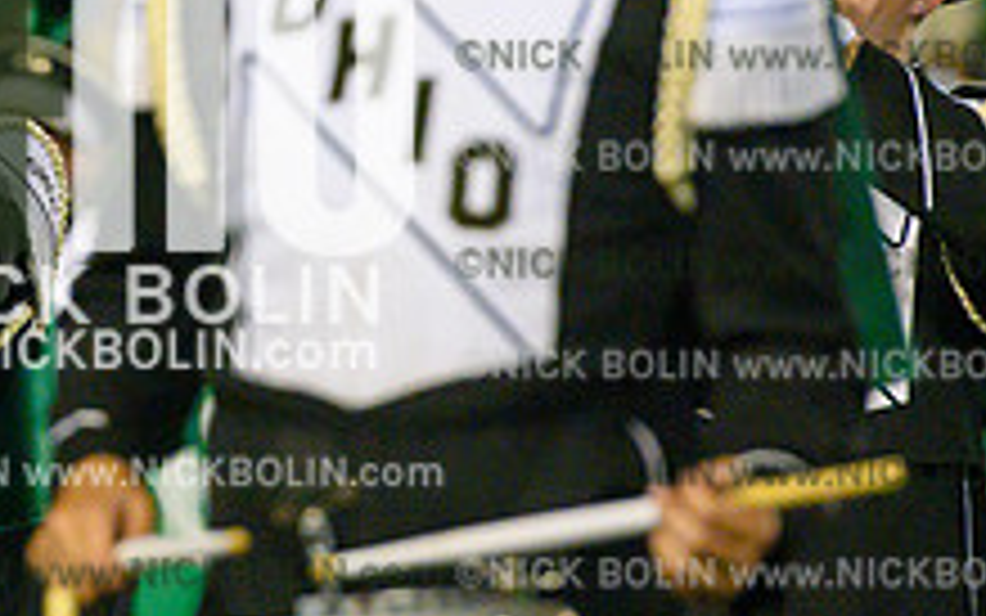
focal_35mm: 539
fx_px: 14488
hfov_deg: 3.9
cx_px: 95
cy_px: 160
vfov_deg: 2.4
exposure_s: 1/1600
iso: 10000
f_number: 4
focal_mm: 200
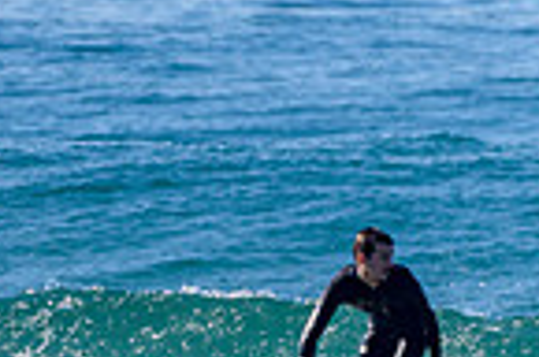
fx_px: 36751
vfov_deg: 0.6
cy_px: 390
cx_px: 391
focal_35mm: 2460
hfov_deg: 0.8
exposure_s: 1/2000
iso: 140
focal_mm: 500
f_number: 5.6
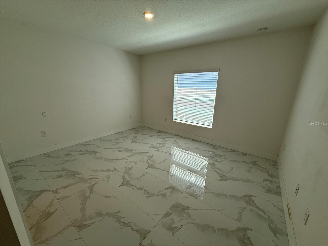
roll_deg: -1.7
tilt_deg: -14.2
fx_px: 133
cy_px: 123
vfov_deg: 85.7
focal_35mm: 14
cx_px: 164
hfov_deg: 102.1
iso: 50
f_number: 2.2
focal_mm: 2.22
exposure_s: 1/141
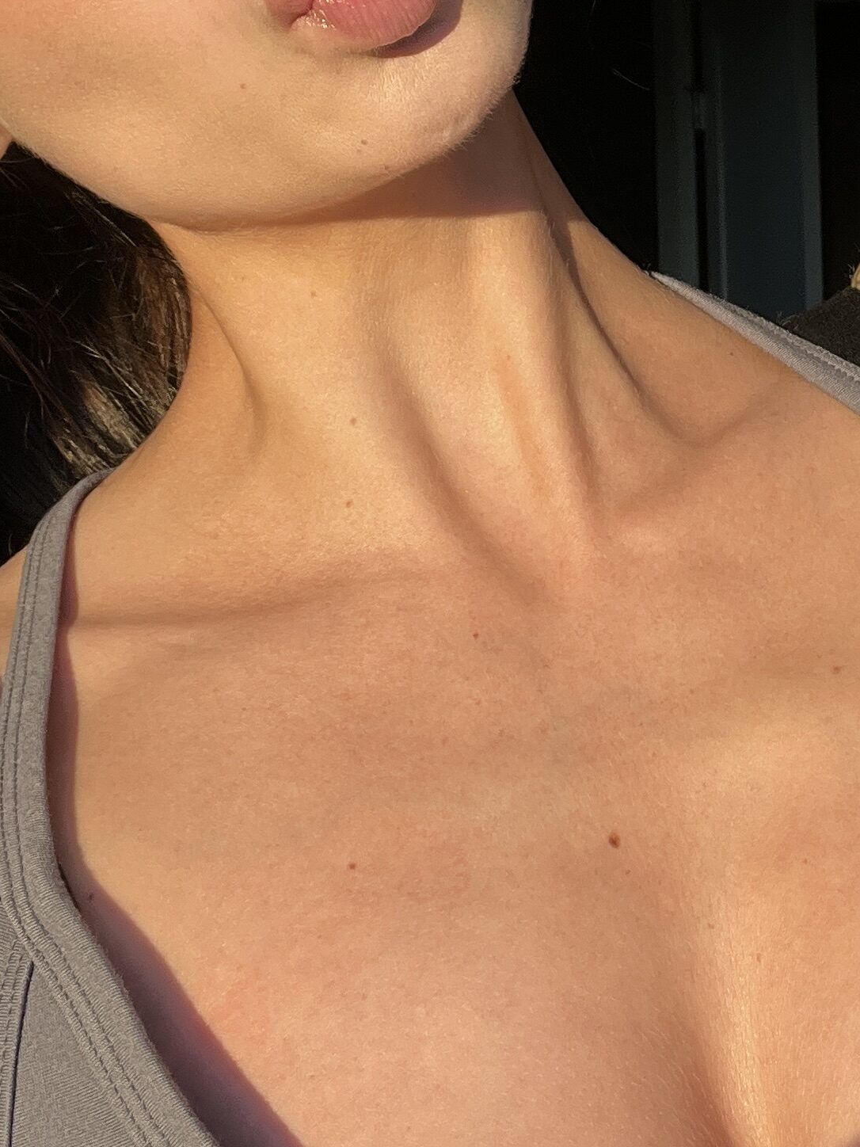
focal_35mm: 64
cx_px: 739
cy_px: 330
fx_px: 2120
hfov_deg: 22.5
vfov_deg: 29.9
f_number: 2.2
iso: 25
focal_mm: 2.71
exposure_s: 1/201
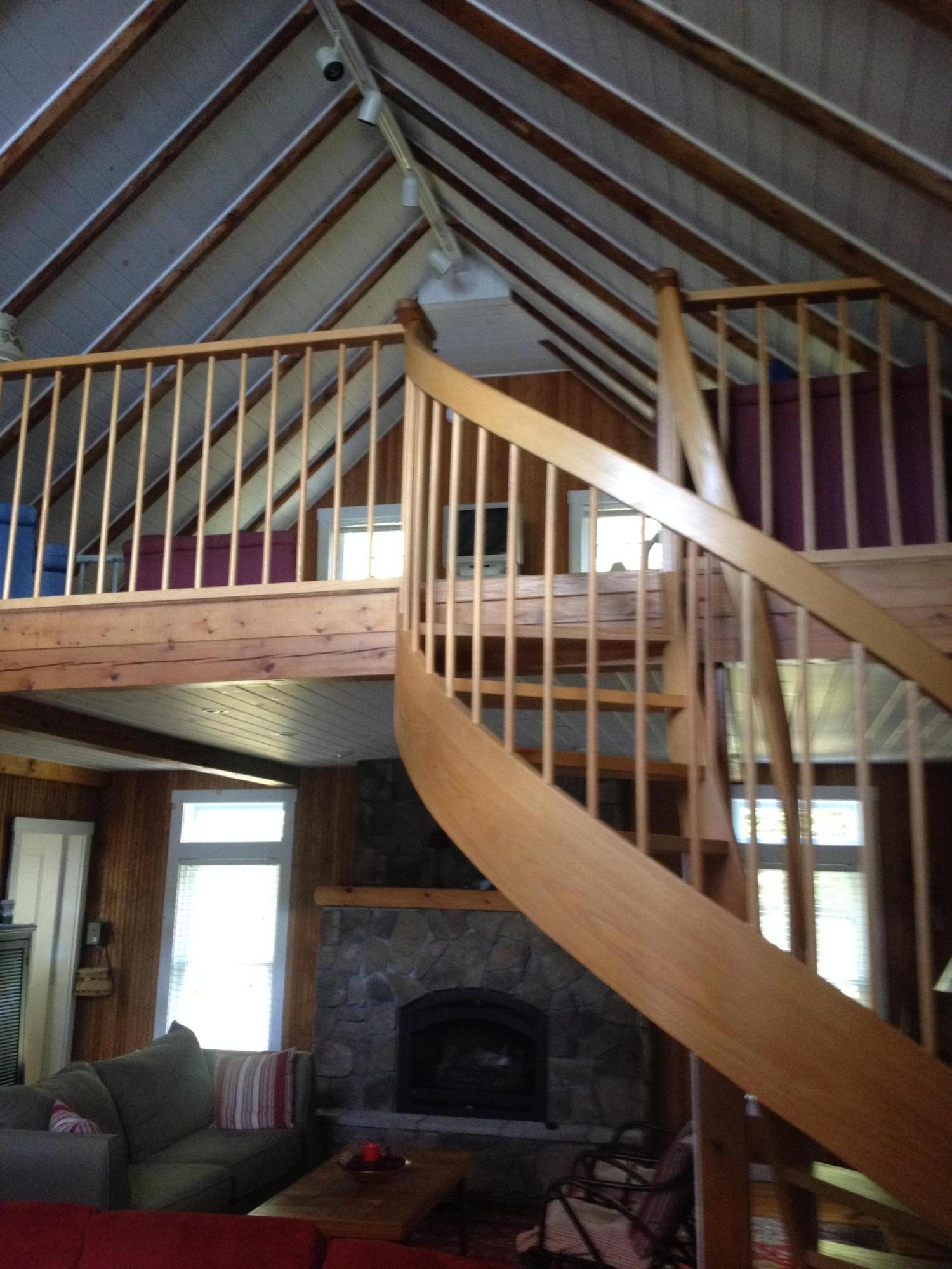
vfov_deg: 52.6
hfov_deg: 40.7
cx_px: 476
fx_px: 1283
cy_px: 634
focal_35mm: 35
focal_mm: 4.28
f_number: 2.4
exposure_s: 1/20
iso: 250
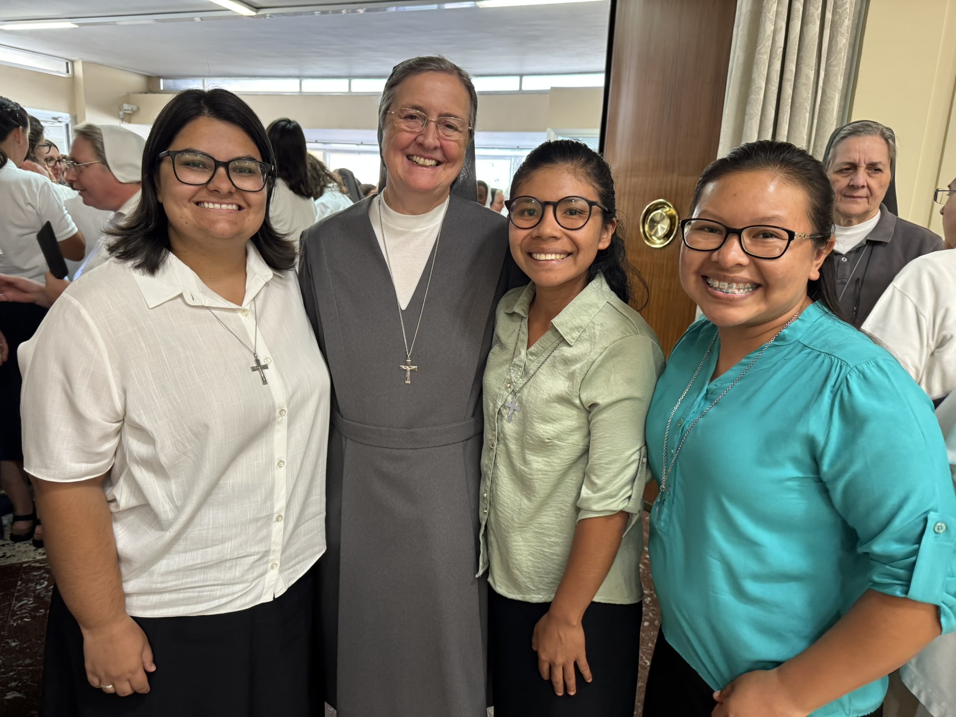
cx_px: 478
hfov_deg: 71.6
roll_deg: -3.1
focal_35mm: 24
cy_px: 358
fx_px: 663
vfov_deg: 56.8
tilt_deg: -13.5
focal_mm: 6.76
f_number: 1.78
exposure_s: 1/50
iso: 250
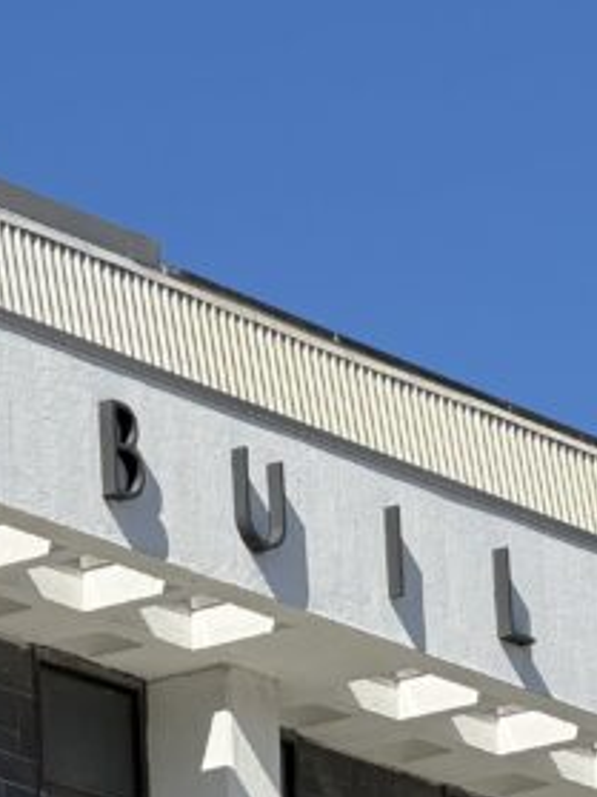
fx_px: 8446
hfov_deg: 4.0
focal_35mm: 367
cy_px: 443
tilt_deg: +15.8
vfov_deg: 5.4
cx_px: -266
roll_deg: +1.4
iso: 20
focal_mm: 16.89
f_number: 2.8
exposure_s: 1/770
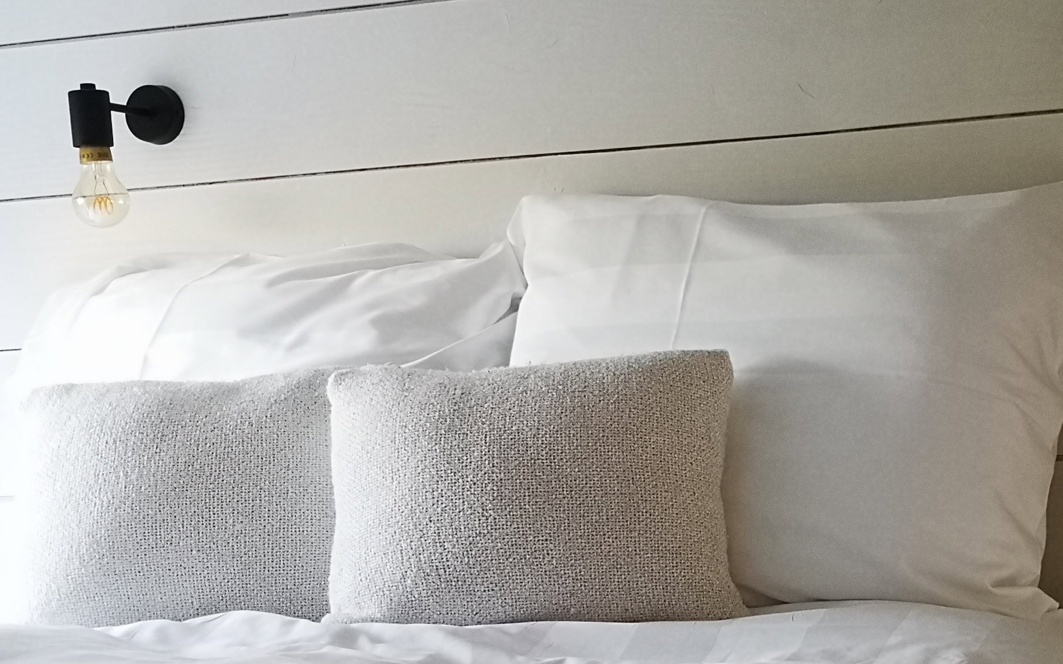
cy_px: 494
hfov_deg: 31.2
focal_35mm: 63
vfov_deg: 20.5
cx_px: 926
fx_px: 1825
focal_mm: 3.95
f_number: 1.8
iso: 200
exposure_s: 1/50
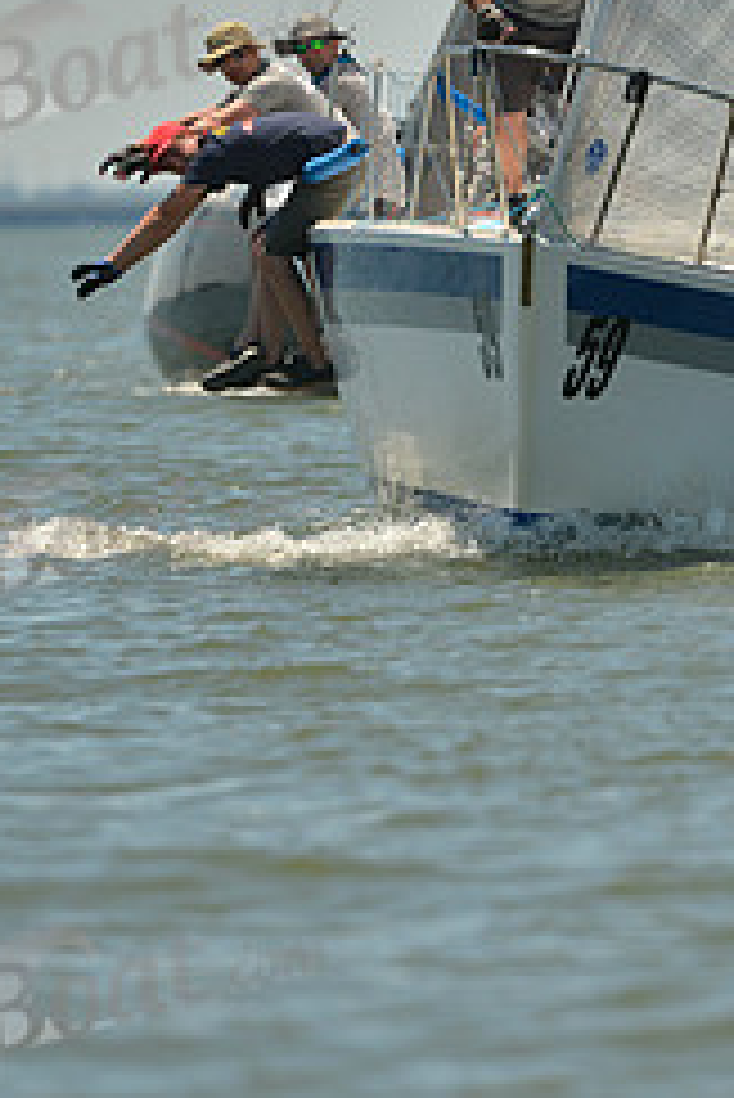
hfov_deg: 1.4
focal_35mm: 950
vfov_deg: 2.2
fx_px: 29011
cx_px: 563
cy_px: 263
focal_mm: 400
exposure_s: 1/1600
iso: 200
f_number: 5.6
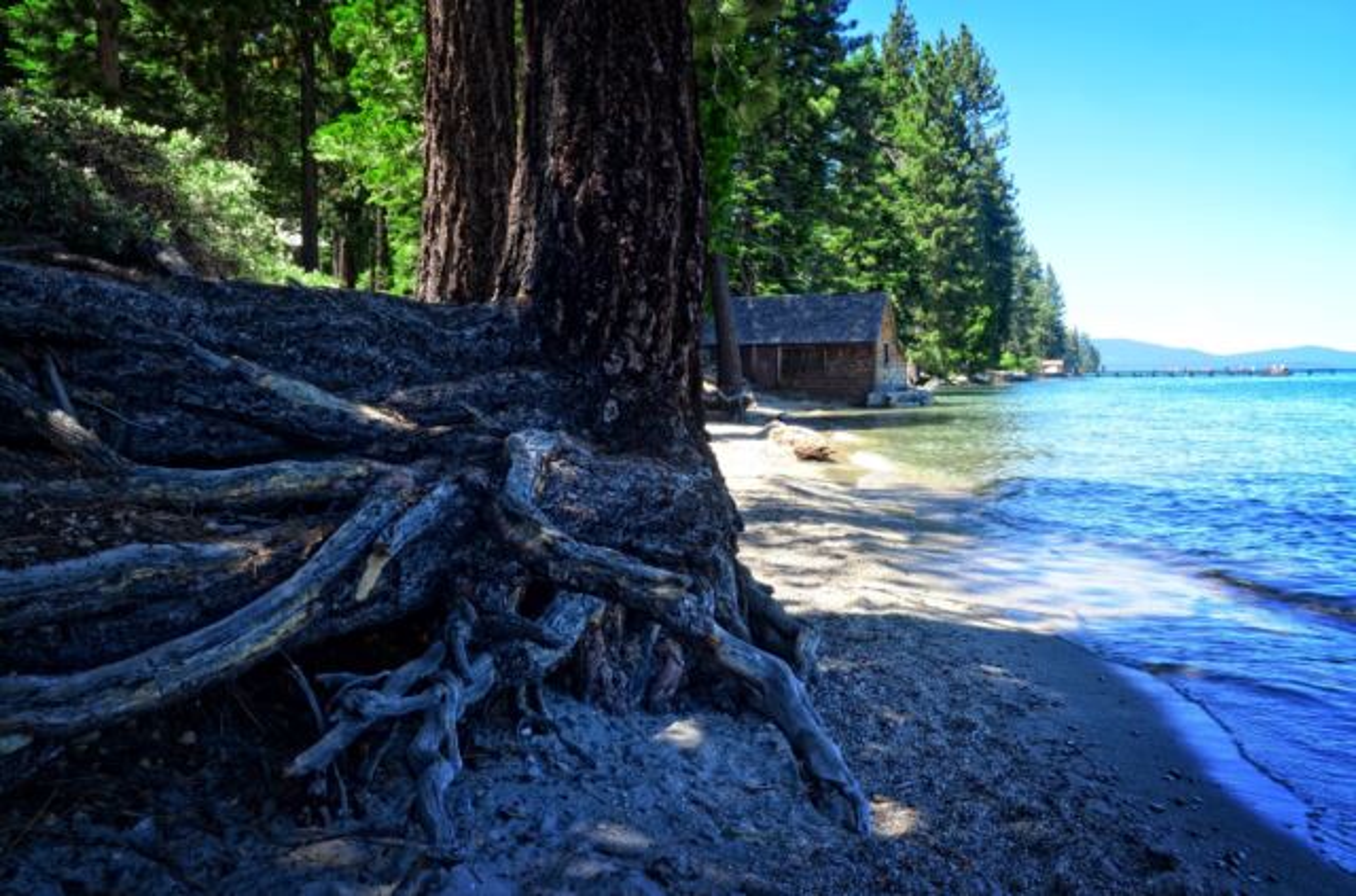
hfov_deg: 67.5
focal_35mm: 27
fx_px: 1014
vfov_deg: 47.7
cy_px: 448
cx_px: 678
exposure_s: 1/30
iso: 200
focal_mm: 18
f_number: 16
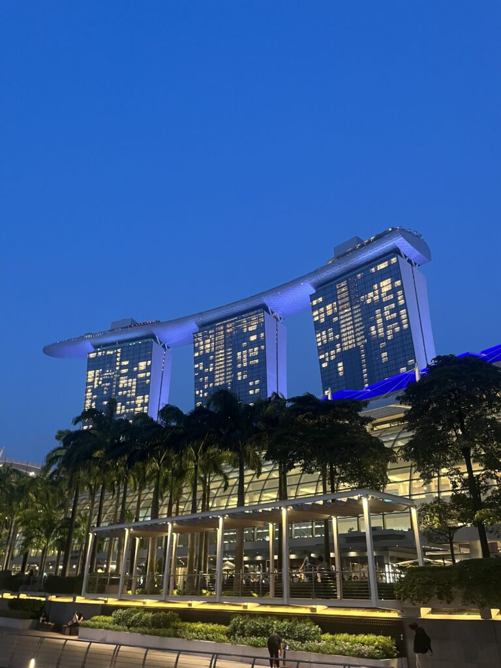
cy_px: 334
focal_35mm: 26
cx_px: 250
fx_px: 502
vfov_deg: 67.3
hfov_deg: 53.1
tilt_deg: +26.7
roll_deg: -1.0
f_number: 1.6
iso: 500
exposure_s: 1/33
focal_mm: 5.1
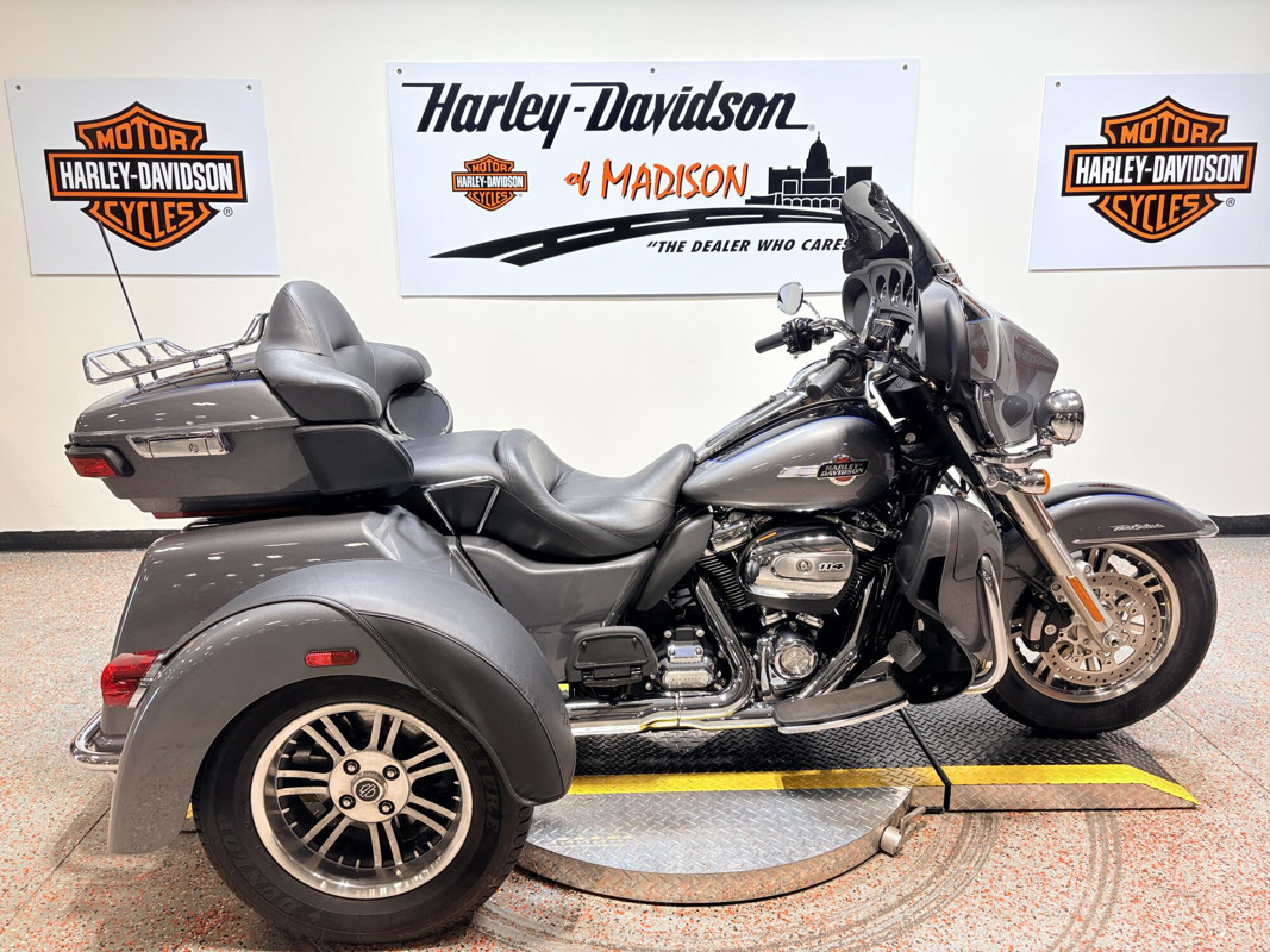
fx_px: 954
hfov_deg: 67.3
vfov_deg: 53.1
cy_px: 476
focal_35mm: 26
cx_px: 635
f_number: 1.6
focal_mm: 5.96
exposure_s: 1/120
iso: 50
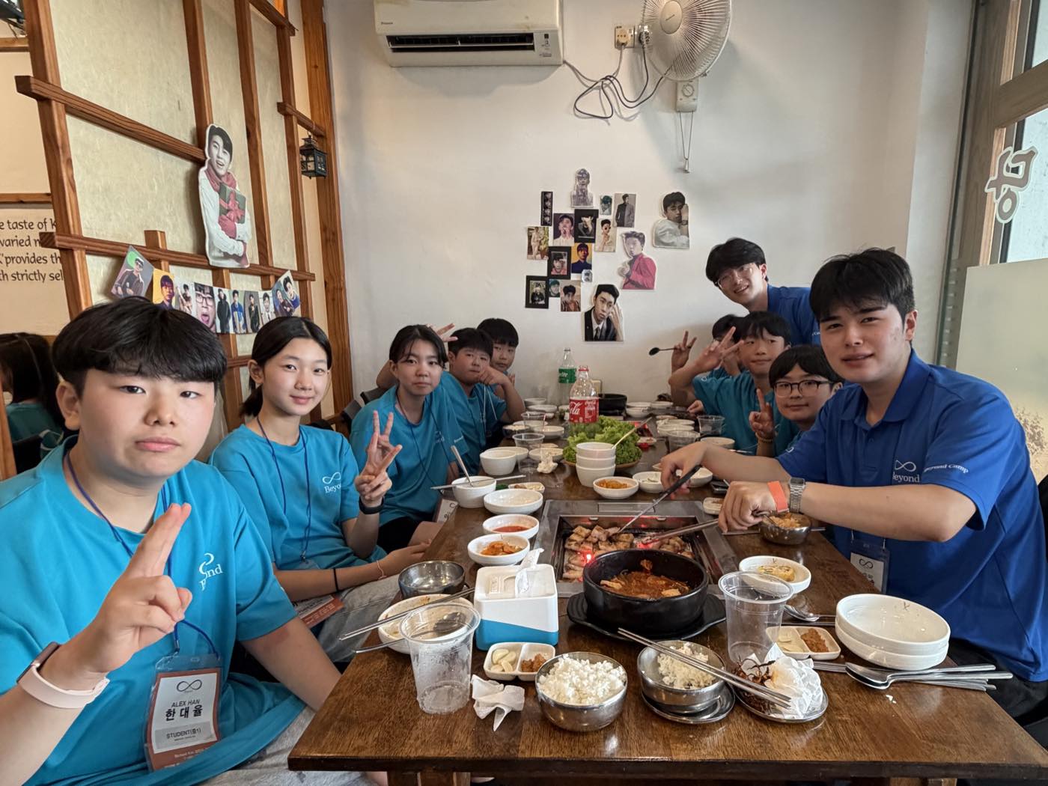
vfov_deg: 85.7
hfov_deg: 102.1
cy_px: 393
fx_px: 424
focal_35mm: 14
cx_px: 524
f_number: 2.2
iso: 320
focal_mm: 2.22
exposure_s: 1/72
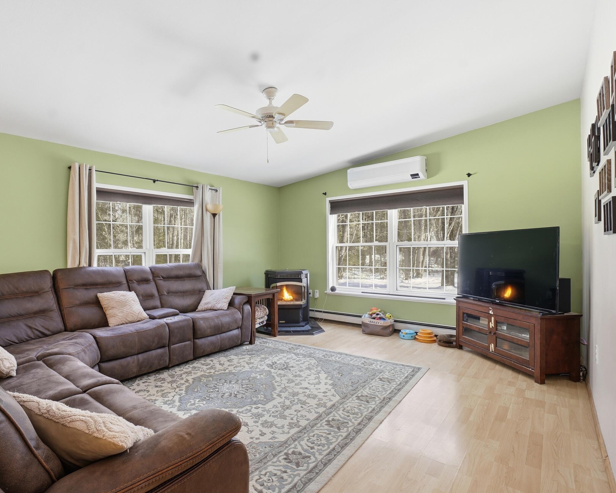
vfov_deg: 77.0
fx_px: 310
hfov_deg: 88.7
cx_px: 253
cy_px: 248
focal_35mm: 17
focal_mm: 10
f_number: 11
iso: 100
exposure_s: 1/320
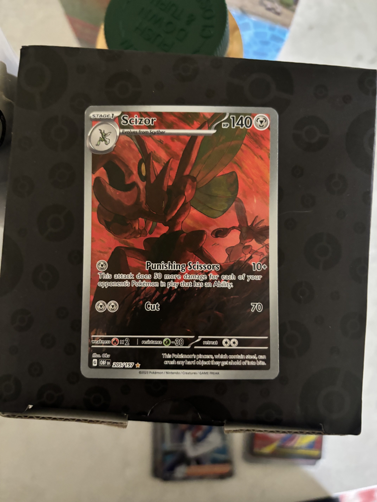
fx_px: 378
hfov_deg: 53.1
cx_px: 188
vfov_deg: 67.3
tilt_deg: -88.1
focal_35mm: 26
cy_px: 251
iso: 800
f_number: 1.6
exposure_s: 1/30
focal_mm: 5.96
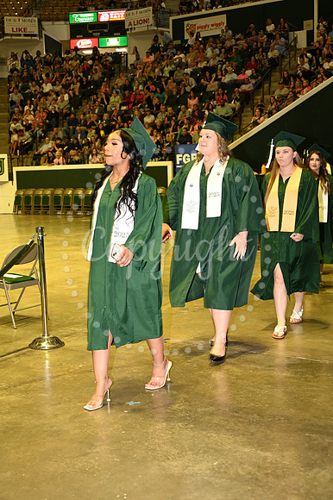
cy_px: 250
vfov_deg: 42.8
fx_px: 639
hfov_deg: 29.2
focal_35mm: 46
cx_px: 166
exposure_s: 1/60
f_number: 5.6
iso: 1600
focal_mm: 46
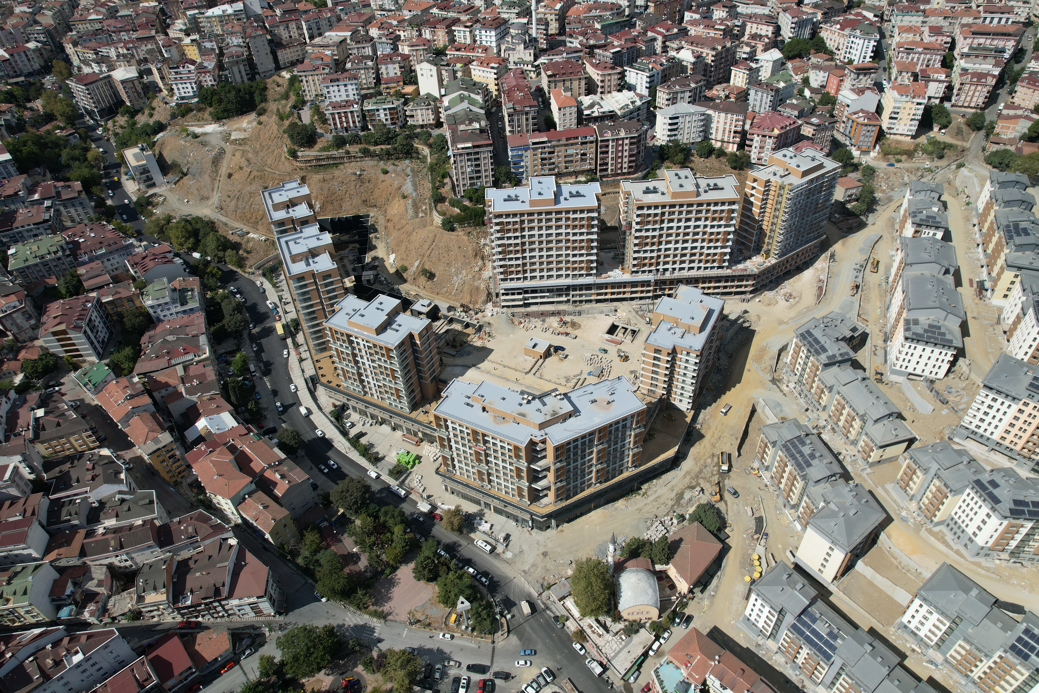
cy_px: 346
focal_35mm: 22
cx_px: 520
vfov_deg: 57.2
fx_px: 635
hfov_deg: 78.6
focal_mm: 8.38
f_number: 2.8
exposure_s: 1/400
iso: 100
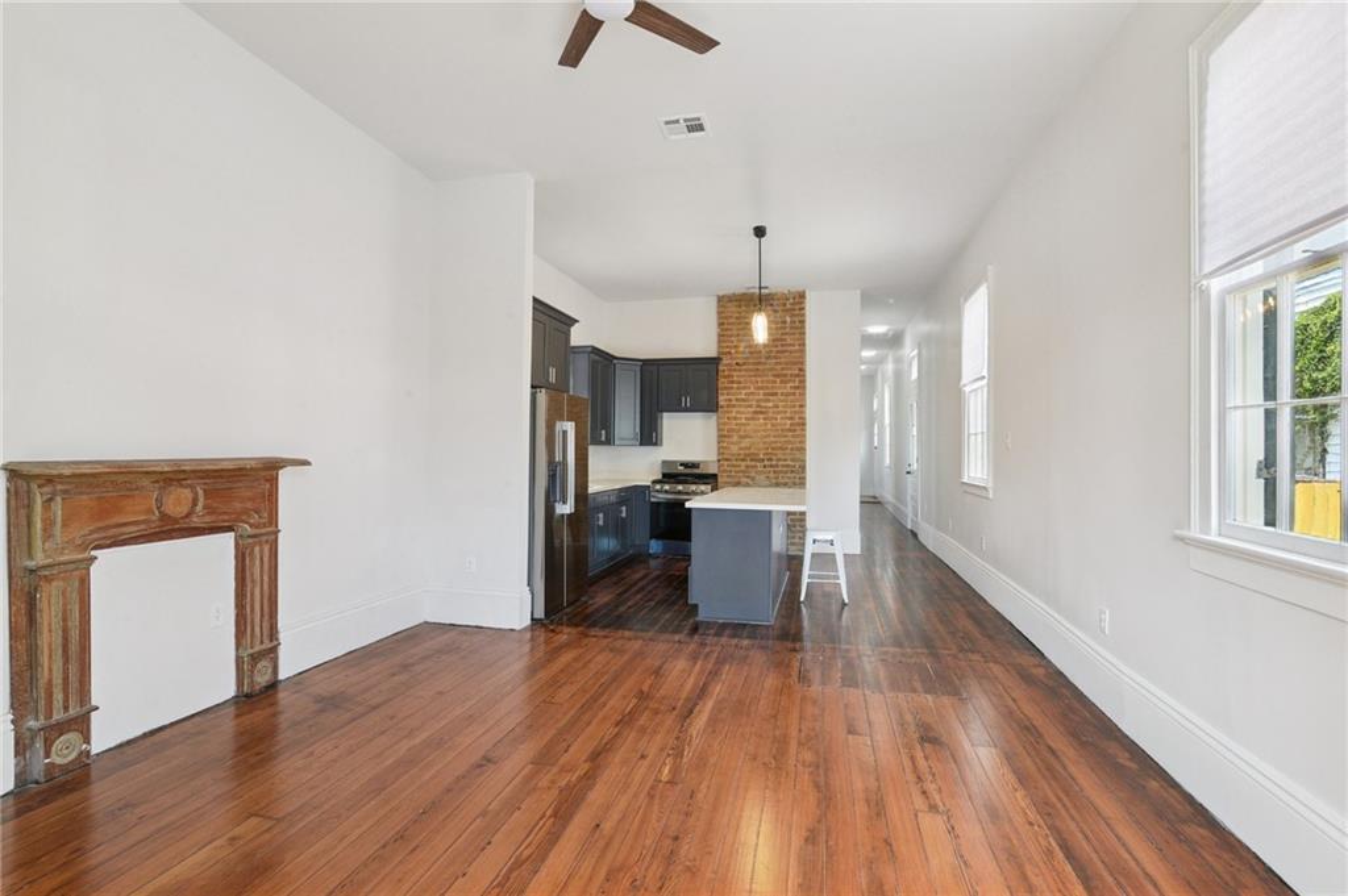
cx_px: 674
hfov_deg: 96.8
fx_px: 599
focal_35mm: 16
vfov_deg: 73.7
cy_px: 448
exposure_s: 1/30
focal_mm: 16
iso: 800
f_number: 13
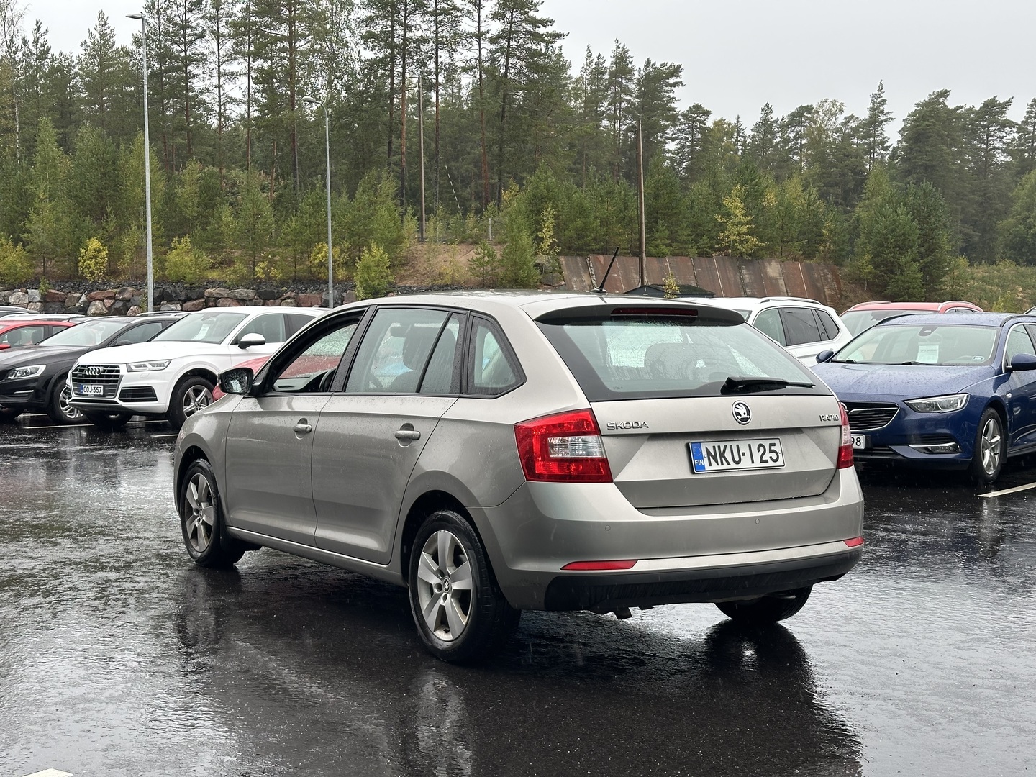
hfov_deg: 39.7
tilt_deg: -3.3
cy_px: 388
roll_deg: +0.3
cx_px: 518
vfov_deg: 30.3
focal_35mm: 48
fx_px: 1437
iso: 64
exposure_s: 1/386
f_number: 1.78
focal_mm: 6.86
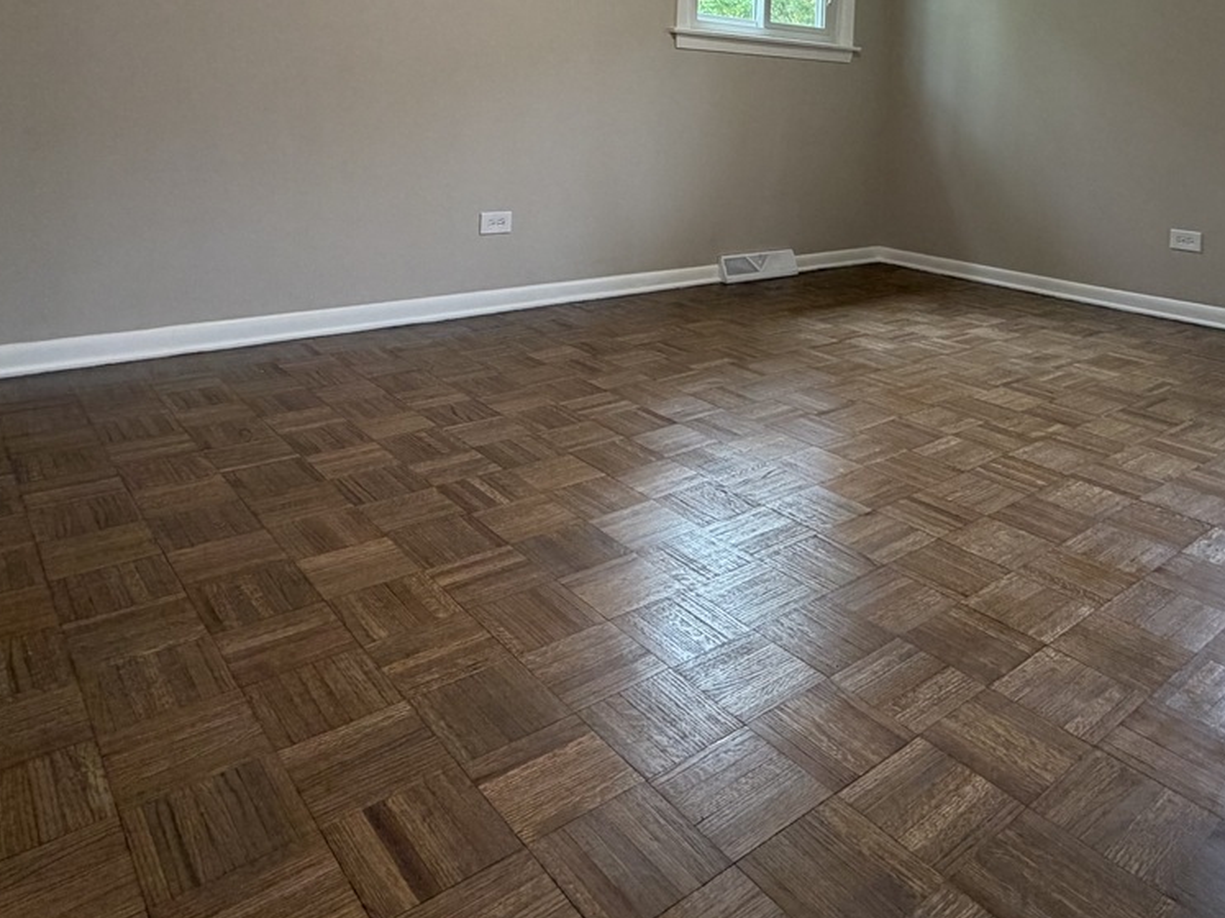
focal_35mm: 27
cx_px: 763
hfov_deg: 64.4
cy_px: 95
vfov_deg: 46.4
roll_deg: -2.0
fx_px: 955
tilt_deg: +1.0
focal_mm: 2.22
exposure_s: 1/60
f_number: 2.2
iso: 160
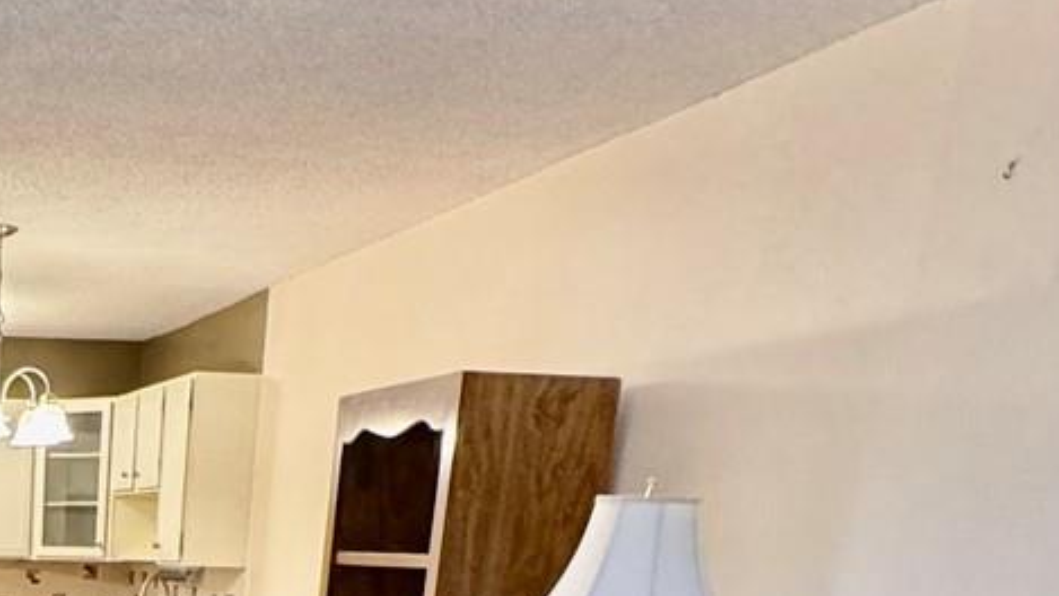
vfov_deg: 18.2
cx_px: -36
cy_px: 1079
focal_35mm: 52
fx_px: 1460
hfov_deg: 35.4
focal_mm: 2.22
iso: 320
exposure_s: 1/60
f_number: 2.2
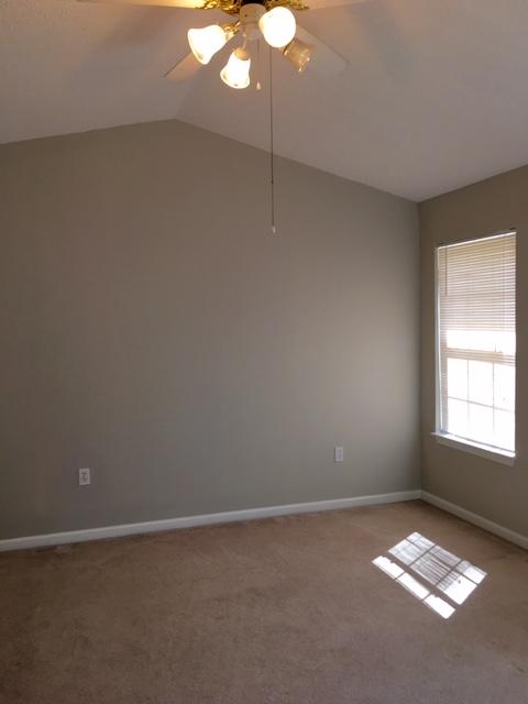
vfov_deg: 61.7
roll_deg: +1.2
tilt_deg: -0.9
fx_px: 590
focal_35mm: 29
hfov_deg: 48.2
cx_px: 264
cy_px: 352
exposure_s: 1/60
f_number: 2.2
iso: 32
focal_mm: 4.15
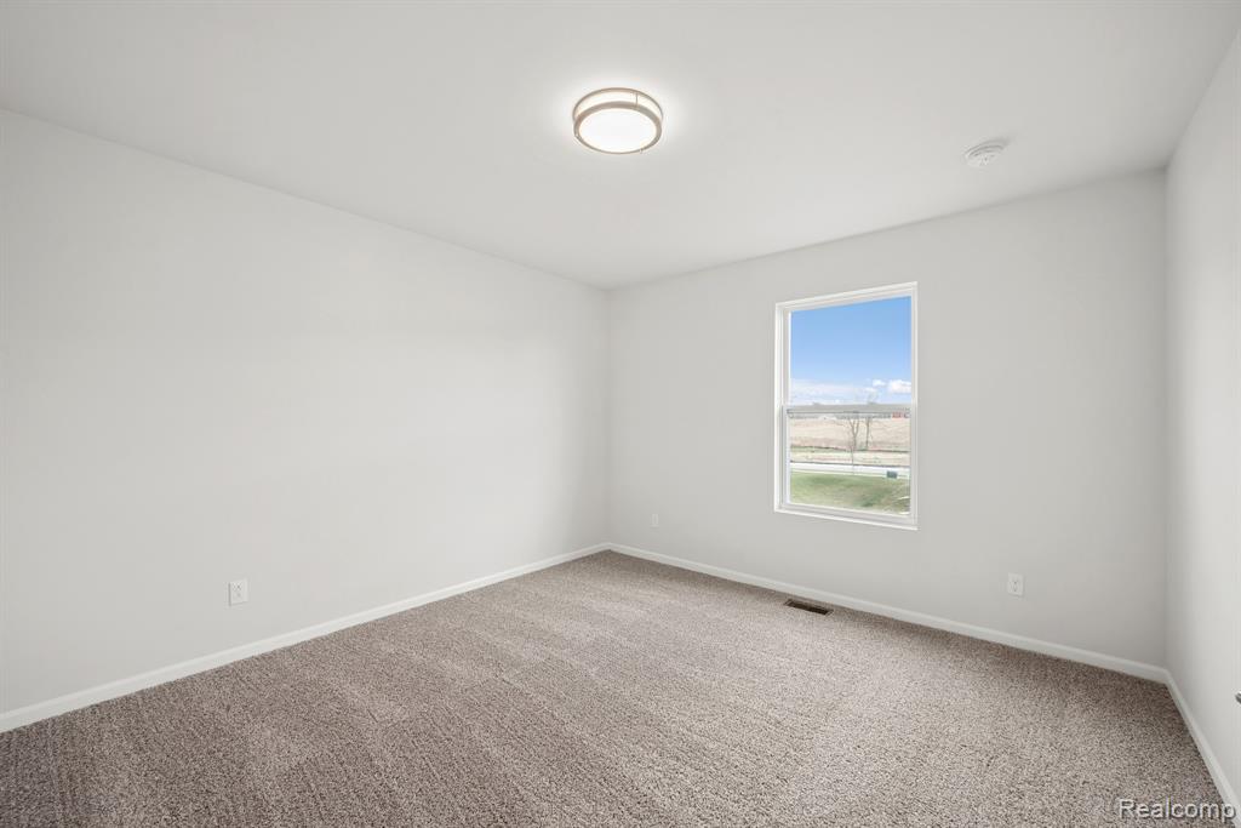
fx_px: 483
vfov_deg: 81.2
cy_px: 414
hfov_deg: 104.2
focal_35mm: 14
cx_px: 620
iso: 64
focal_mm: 14
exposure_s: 1.3
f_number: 9
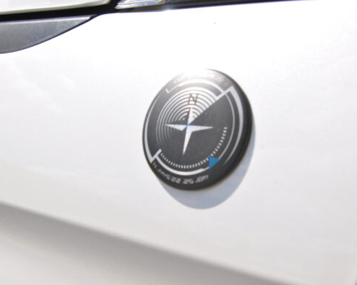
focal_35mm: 45
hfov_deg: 41.2
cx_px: 187
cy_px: 141
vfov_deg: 33.4
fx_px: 475
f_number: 9
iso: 200
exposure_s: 1/320
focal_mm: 26
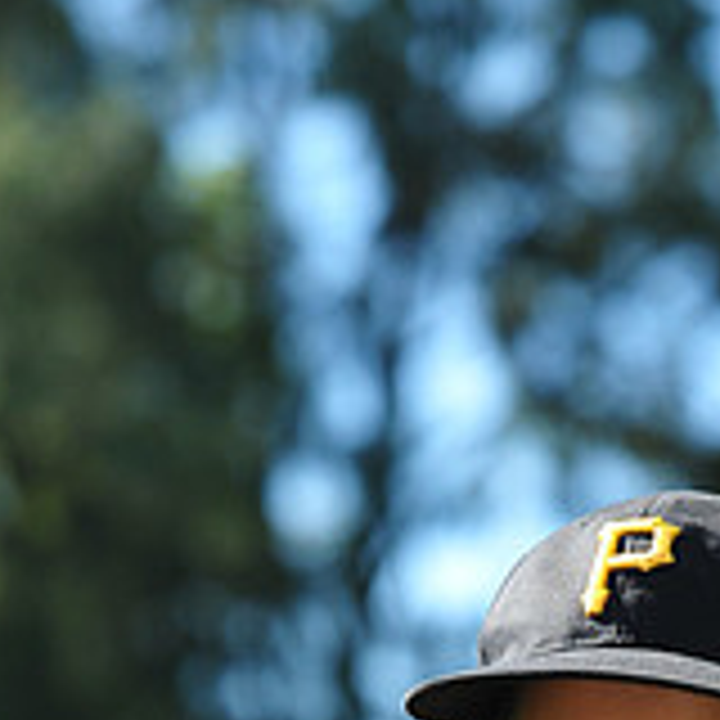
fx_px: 7601
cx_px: 626
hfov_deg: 5.4
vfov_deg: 5.4
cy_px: 1224
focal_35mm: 323
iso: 200
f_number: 5
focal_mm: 105
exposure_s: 1/500
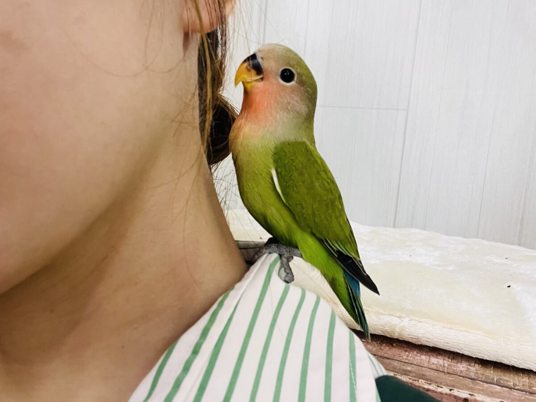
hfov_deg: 60.0
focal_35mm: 30
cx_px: 268
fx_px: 465
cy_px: 201
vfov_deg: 46.8
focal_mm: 2.71
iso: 200
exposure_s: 1/50
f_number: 2.2
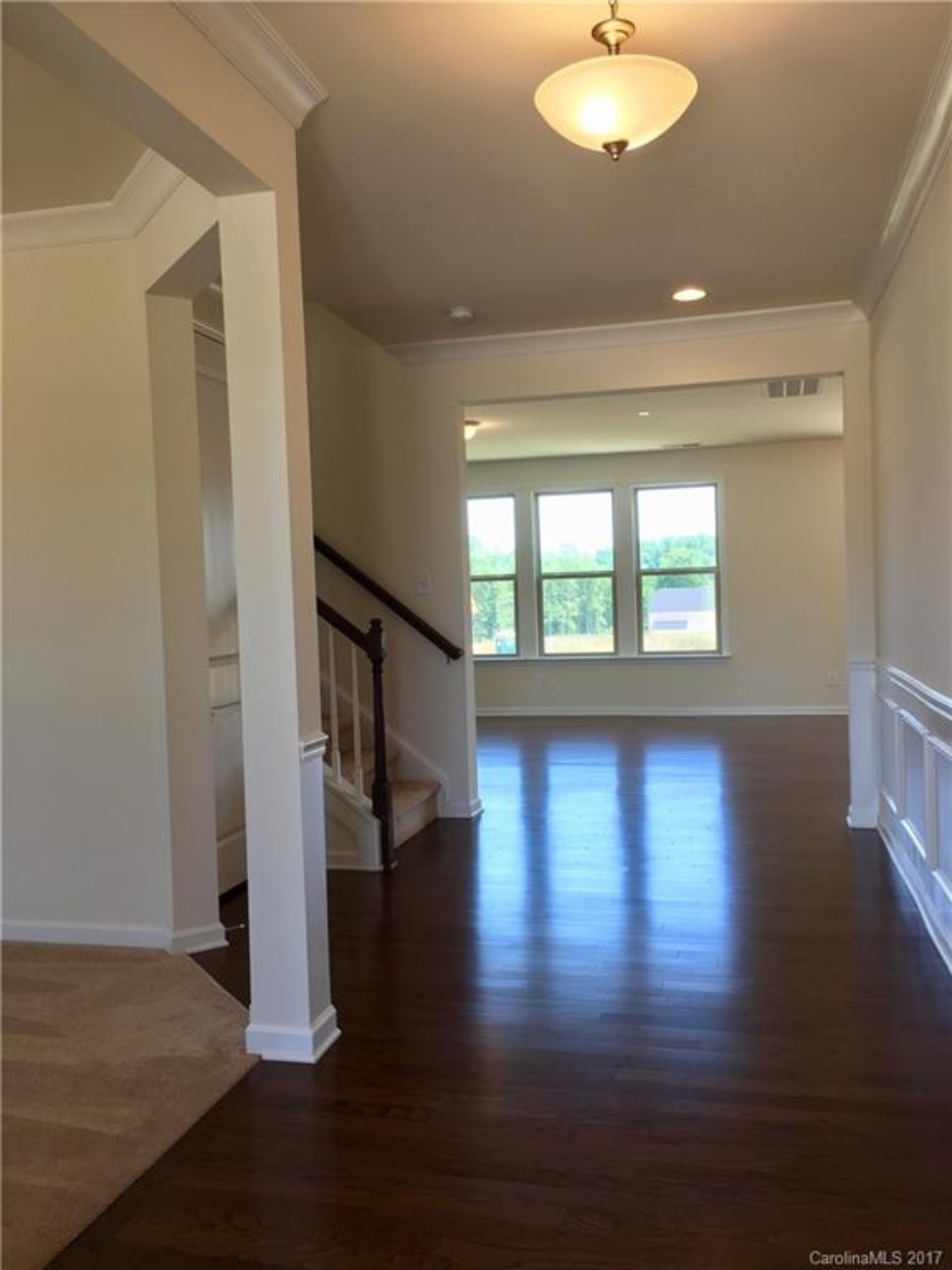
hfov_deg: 48.2
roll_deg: +1.7
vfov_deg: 61.7
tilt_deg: -1.6
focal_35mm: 29
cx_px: 476
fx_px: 1063
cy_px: 635
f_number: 2.2
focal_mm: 4.15
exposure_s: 1/60
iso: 25
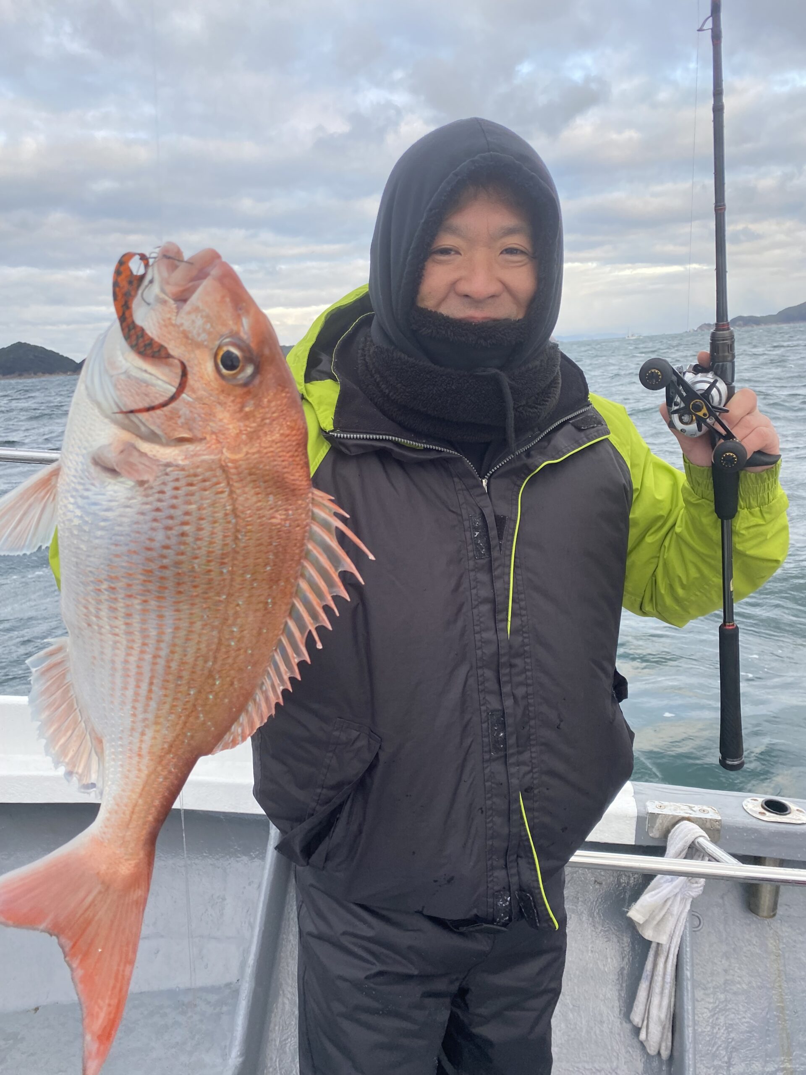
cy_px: 538
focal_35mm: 26
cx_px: 403
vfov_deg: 67.3
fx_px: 807
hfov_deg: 53.1
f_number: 1.8
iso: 40
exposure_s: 1/121
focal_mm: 4.25
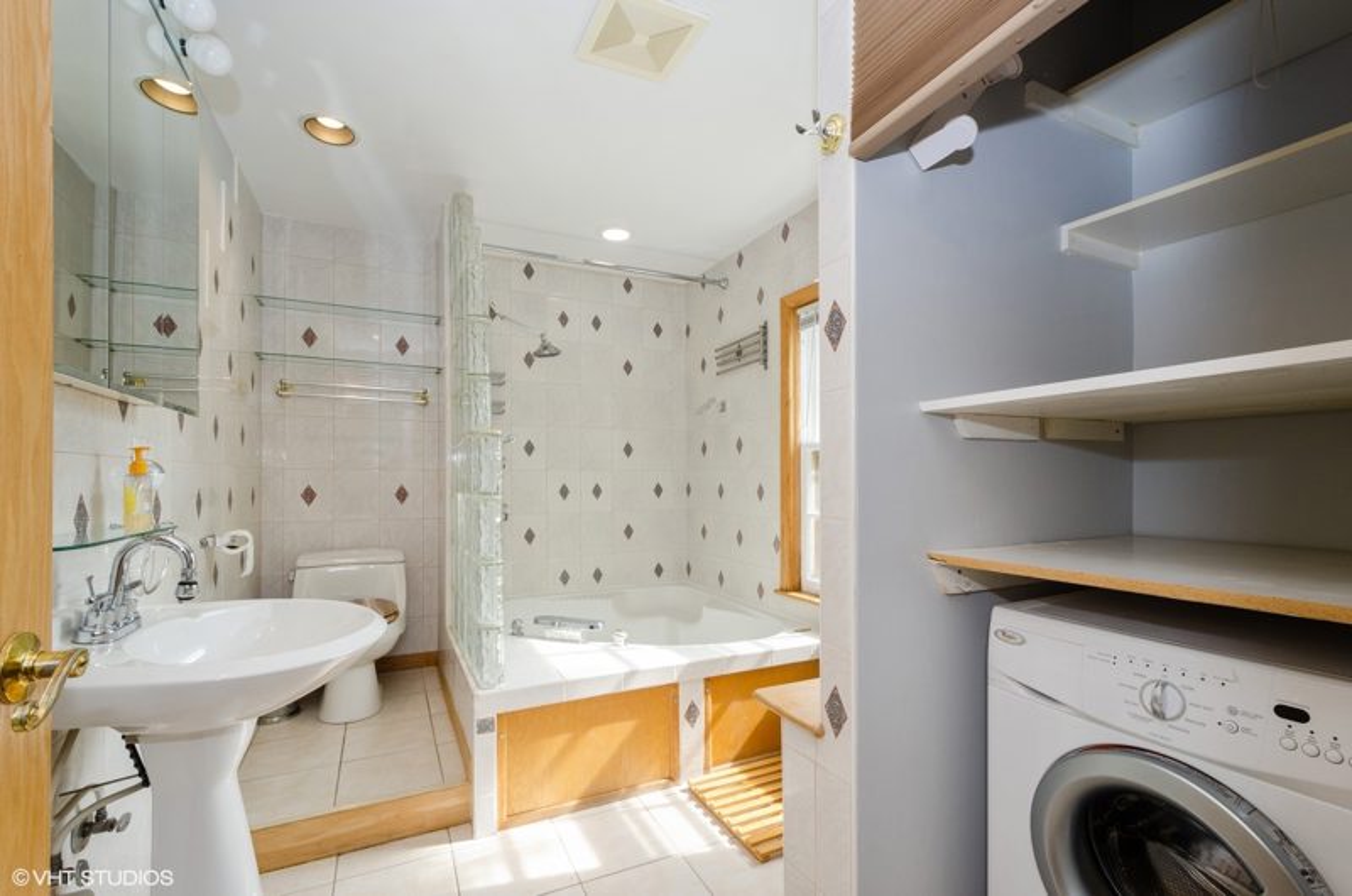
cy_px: 448
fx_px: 562
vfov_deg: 77.1
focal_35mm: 15
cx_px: 676
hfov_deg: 100.5
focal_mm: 10
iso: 250
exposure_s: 1/30
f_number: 9
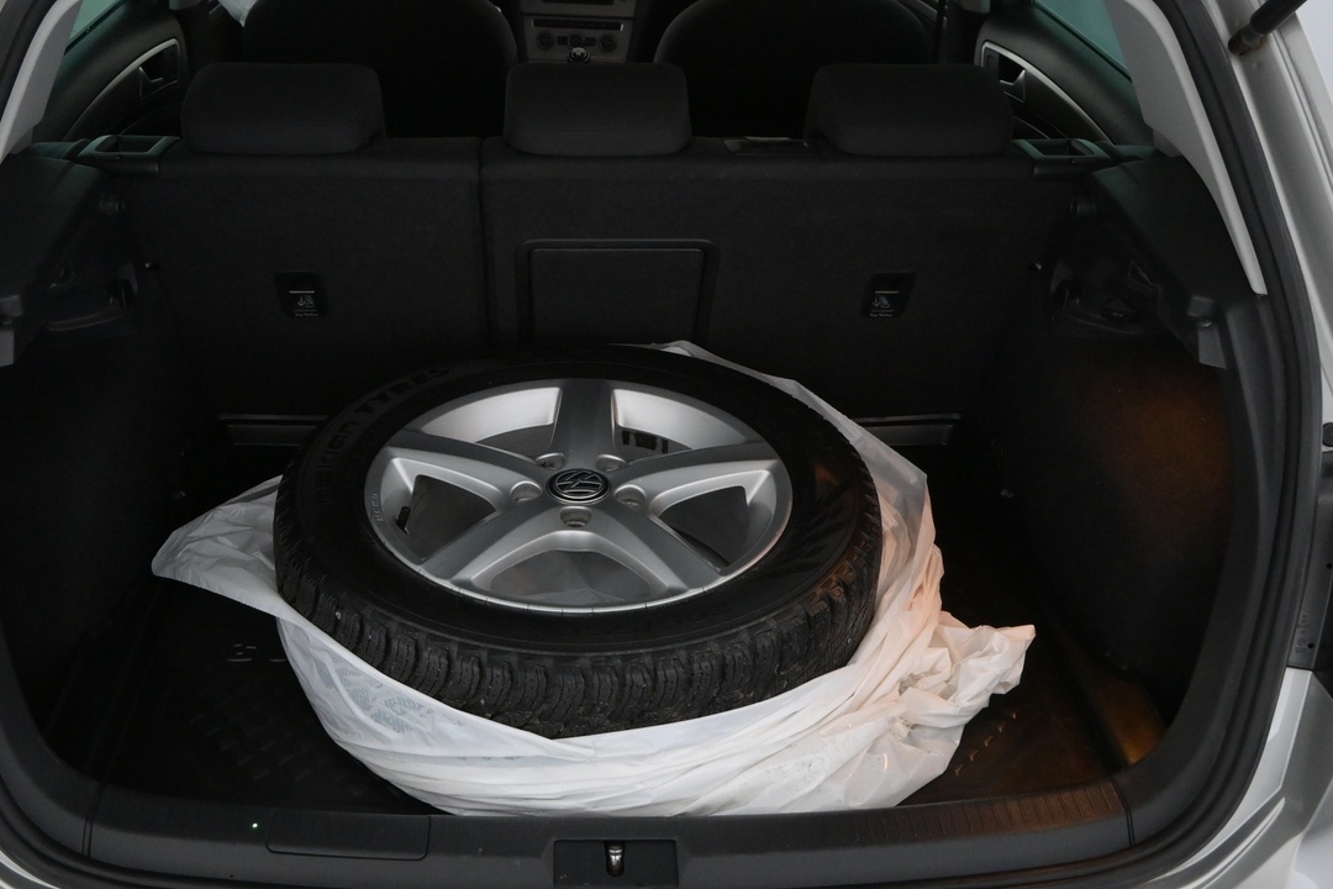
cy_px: 462
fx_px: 1333
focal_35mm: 36
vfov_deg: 36.9
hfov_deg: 53.0
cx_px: 589
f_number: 5
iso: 2500
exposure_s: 1/100
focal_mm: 16
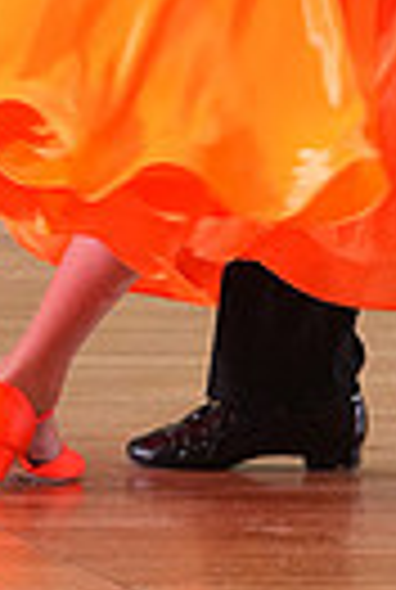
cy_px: -216
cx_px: 479
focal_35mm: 640
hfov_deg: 2.2
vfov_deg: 3.2
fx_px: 10504
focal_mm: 145
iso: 4000
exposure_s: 1/200
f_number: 6.3
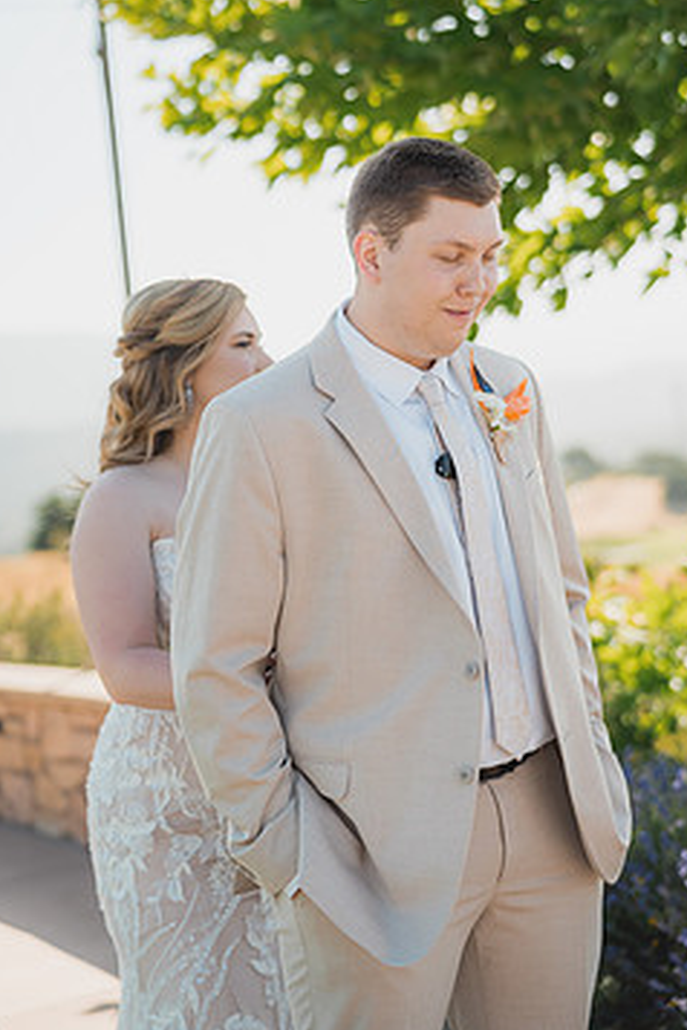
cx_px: 352
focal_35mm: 63
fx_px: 1803
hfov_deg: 21.6
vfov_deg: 31.9
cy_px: 465
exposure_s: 1/2000
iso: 125
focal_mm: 50
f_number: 1.8
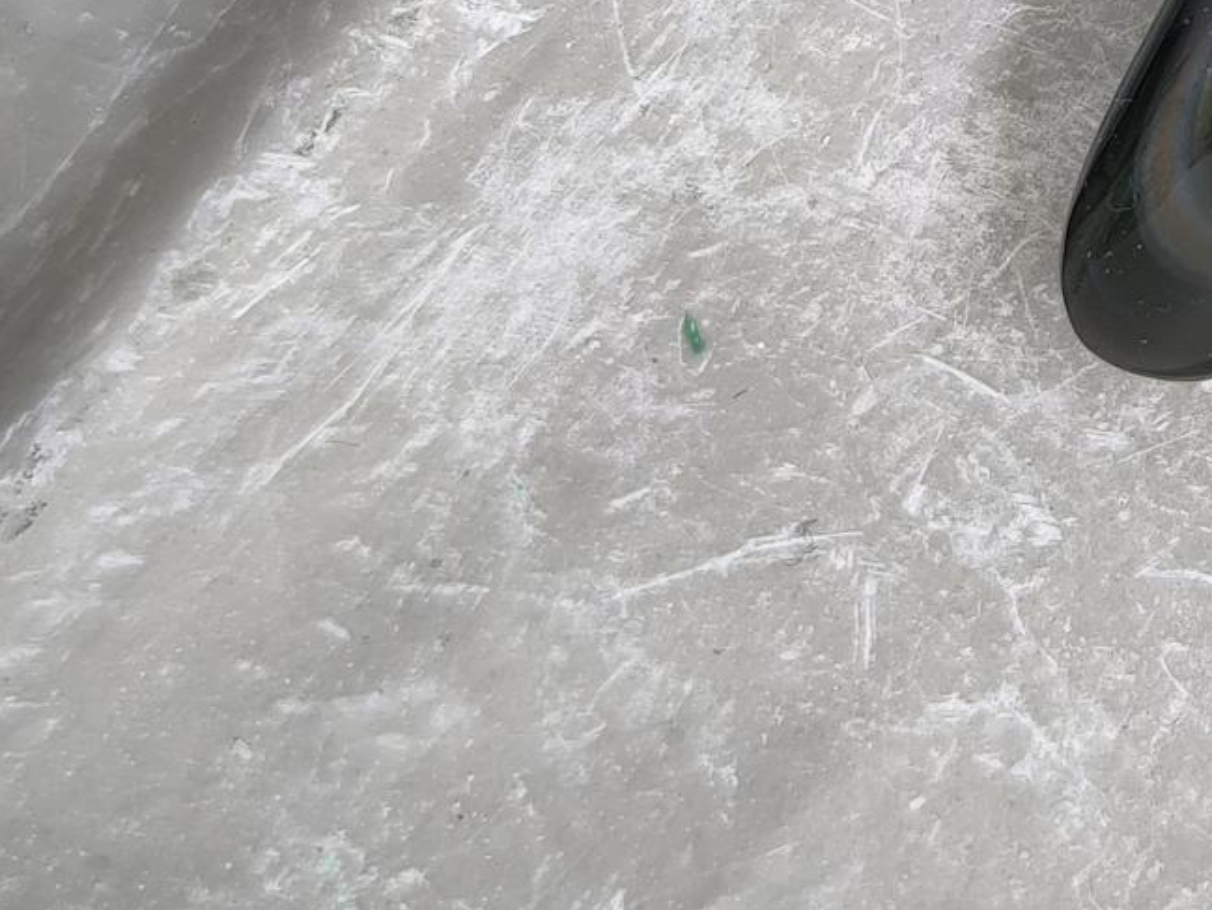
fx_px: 4763
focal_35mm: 136
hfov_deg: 13.7
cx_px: 1759
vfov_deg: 10.7
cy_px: -131
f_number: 1.65
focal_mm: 6.14
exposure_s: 1/100
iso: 320
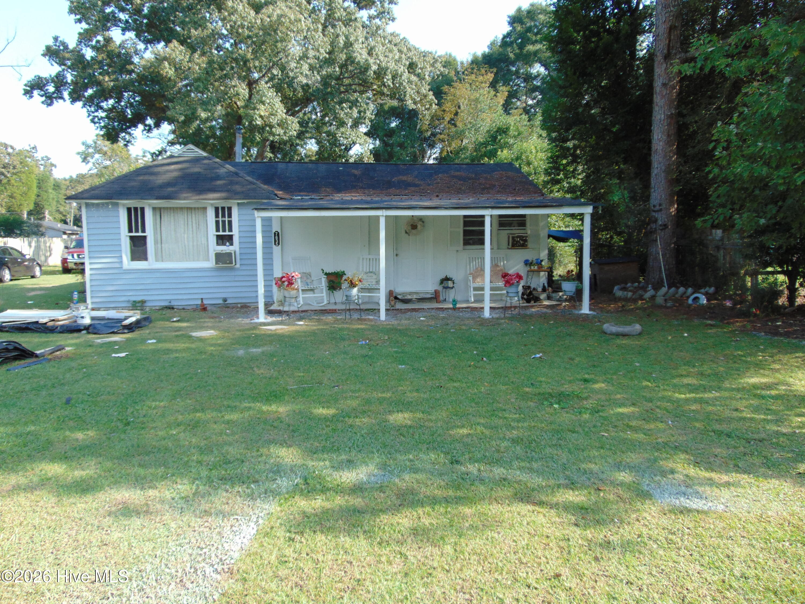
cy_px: 302
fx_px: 581
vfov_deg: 54.9
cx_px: 402
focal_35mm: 25
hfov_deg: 69.4
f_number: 3
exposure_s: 1/320
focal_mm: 4.5
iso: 80
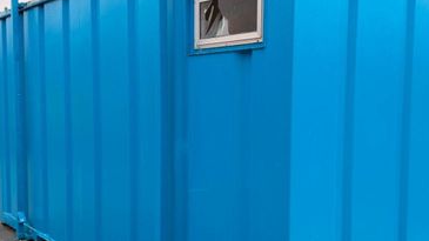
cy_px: 133
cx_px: 239
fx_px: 489
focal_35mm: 43
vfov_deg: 27.7
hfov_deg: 47.3
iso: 100
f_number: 1.78
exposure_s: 1/551
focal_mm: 6.76
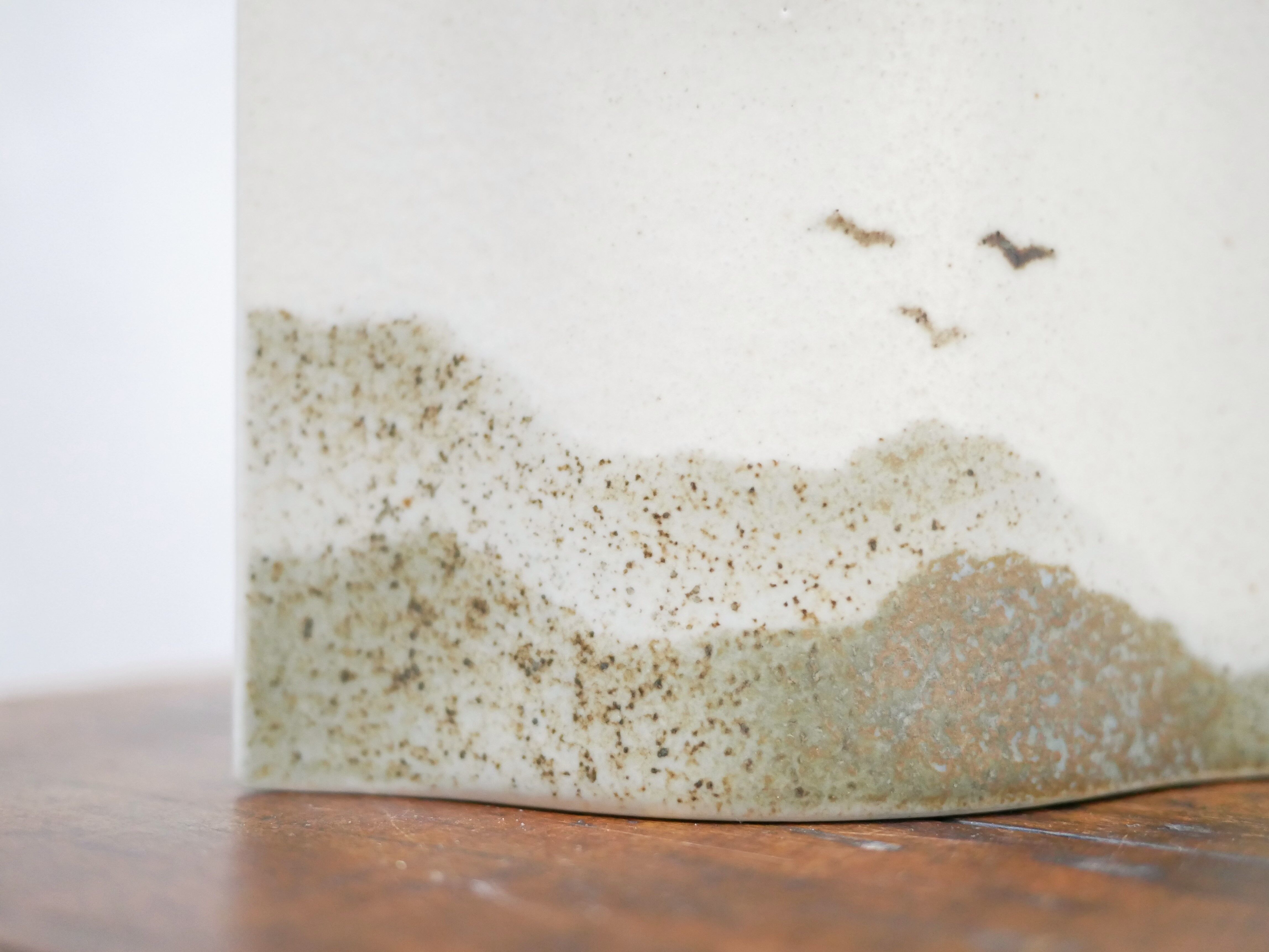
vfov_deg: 36.0
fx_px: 1467
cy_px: 476
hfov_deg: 46.8
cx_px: 634
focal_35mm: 40
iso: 2500
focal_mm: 20
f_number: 1.7
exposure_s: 1/60
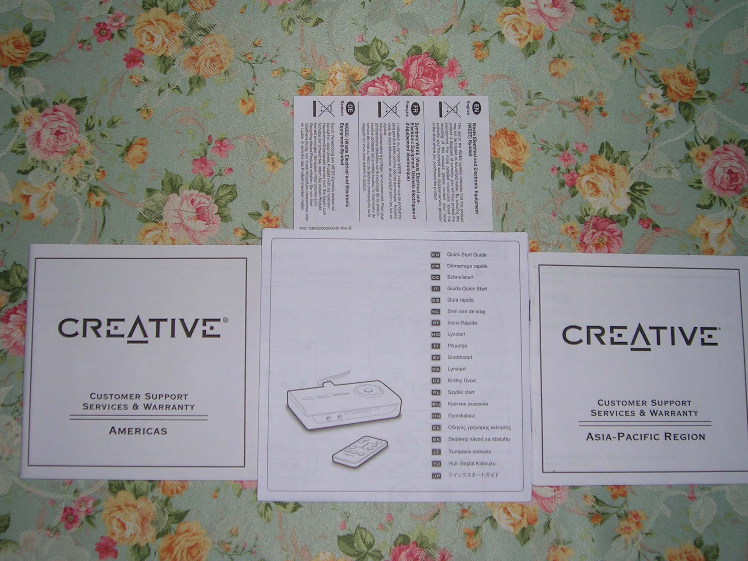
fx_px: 1145
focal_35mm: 53
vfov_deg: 27.5
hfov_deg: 36.2
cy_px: 280
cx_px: 374
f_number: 3.2
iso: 50
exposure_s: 1/60.1
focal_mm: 8
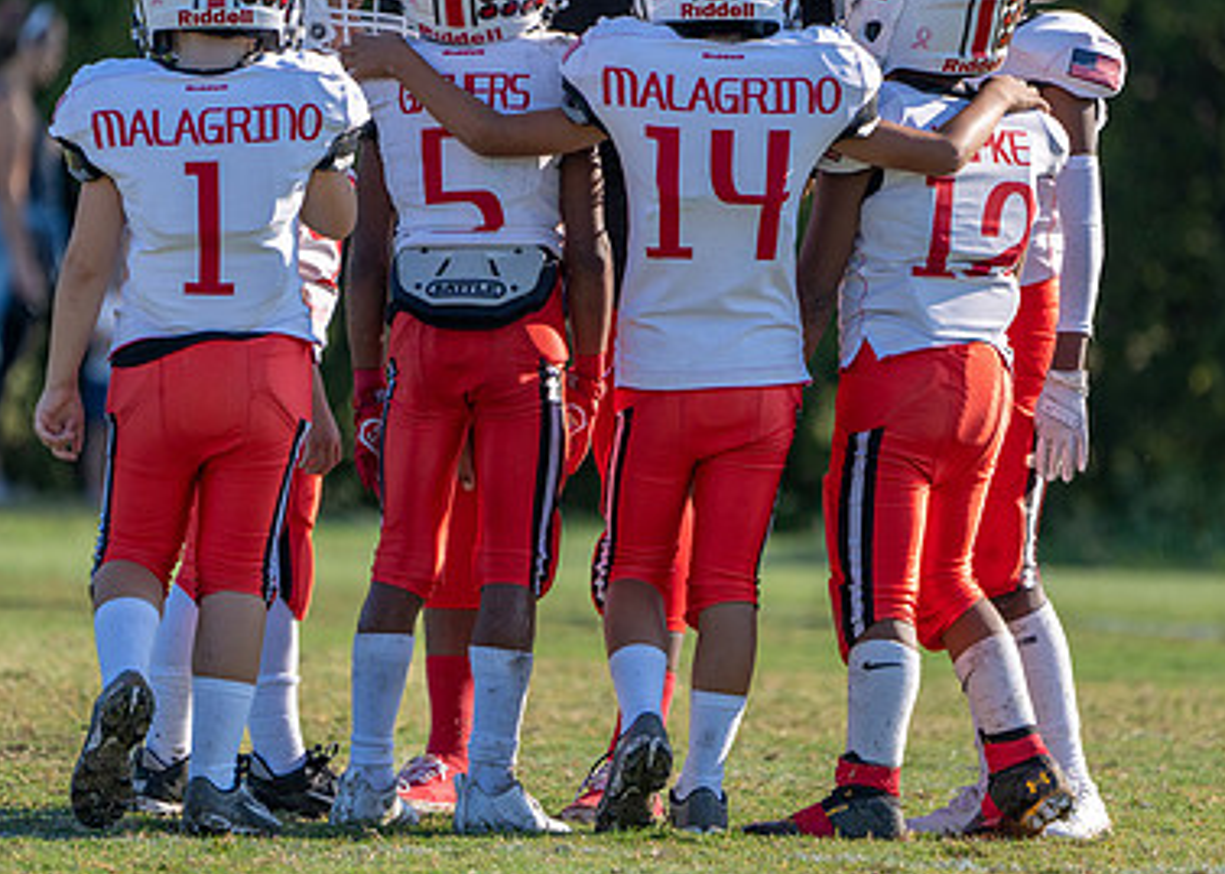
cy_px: 374
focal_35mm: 645
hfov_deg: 3.1
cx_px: 699
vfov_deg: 2.2
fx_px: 22432
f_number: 5.6
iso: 250
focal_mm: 400
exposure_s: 1/1000
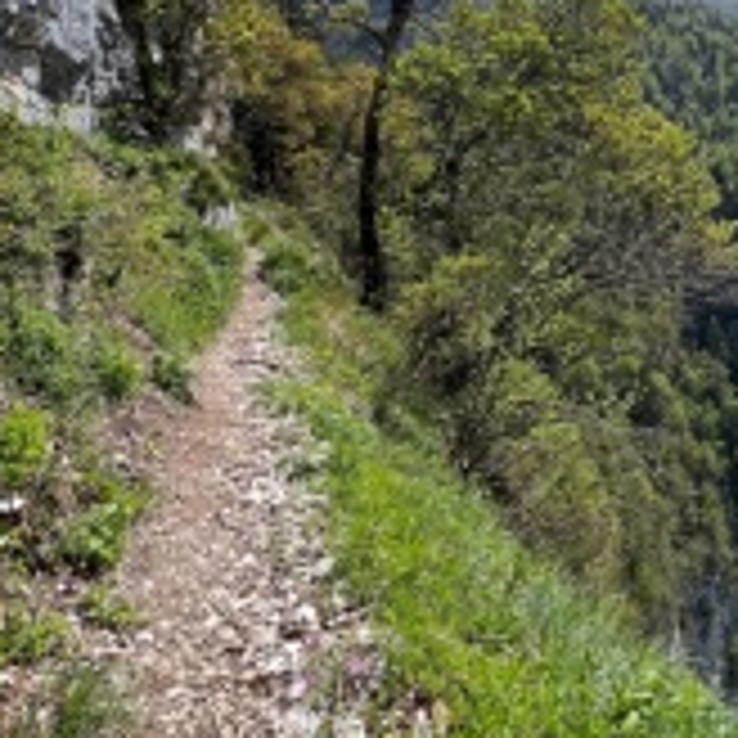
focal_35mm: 28
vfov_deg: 52.9
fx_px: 675
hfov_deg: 52.7
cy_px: 130
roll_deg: +1.6
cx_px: 612
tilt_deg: +9.4
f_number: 1.8
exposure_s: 1/2053
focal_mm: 1.57
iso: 32
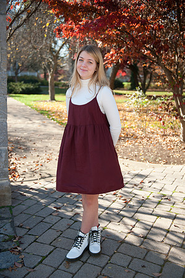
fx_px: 294
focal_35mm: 38
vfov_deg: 50.7
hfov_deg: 35.0
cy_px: 139
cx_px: 92
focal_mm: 38
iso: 100
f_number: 2.8
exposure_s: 1/640
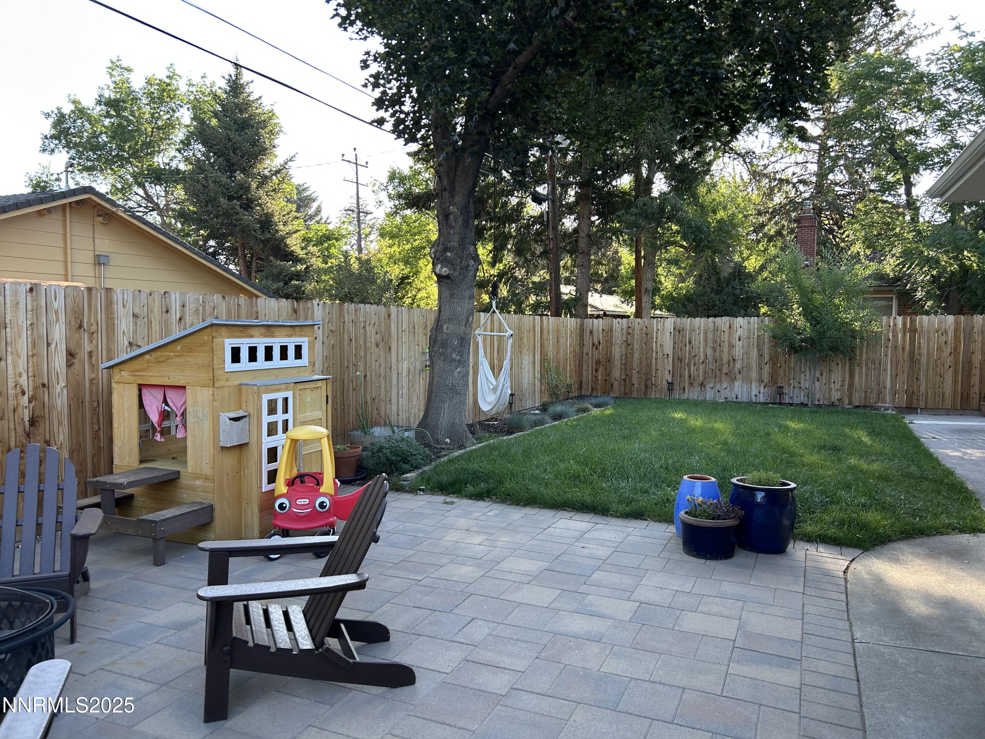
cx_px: 492
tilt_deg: -3.6
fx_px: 740
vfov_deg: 53.1
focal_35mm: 26
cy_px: 370
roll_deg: -0.9
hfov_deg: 67.3
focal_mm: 5.7
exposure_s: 1/231
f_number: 1.5
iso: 50
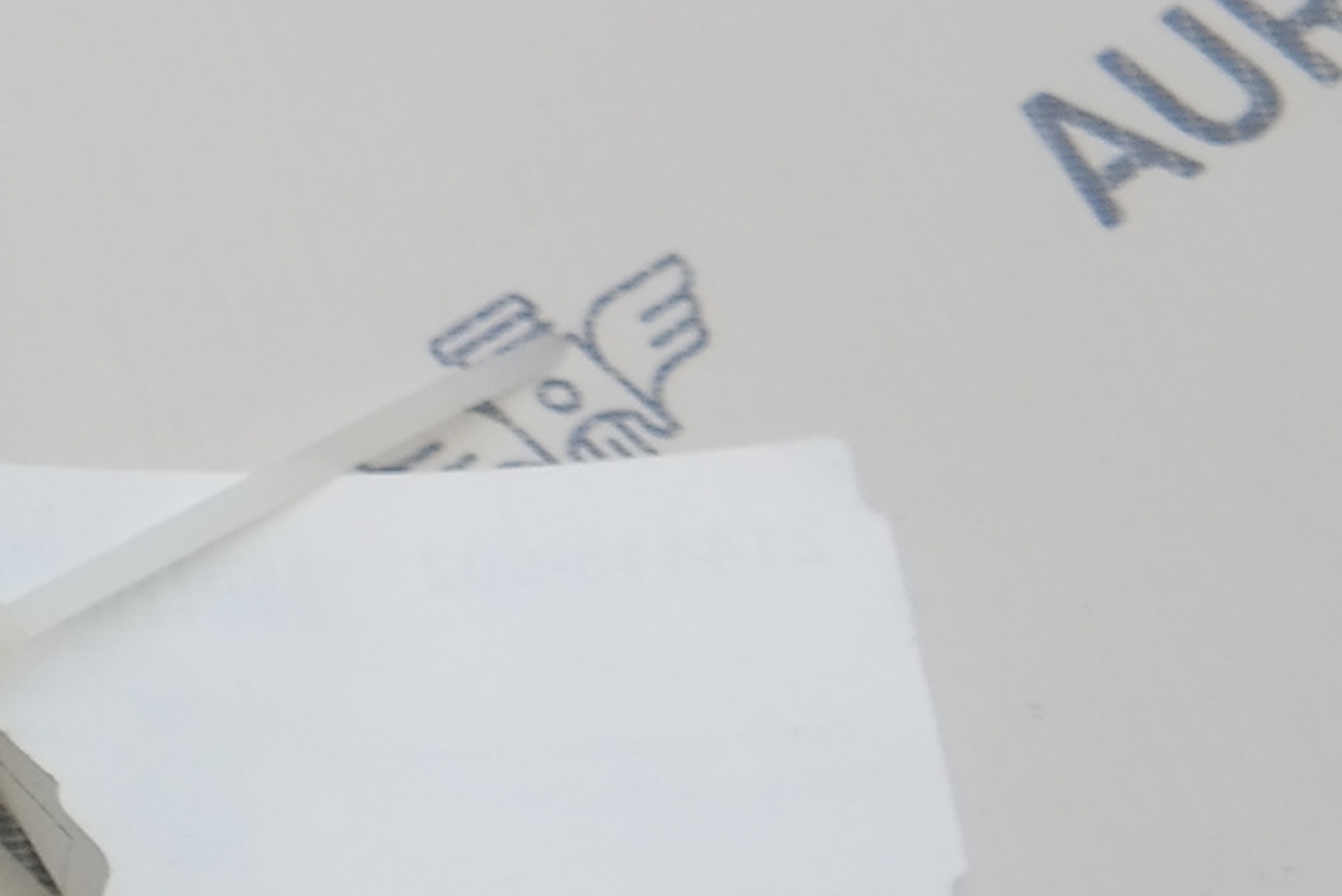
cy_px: 148
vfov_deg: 8.2
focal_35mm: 167
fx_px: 6228
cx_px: -2005
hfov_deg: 10.4
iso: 200
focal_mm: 20
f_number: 3.5
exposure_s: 1/80
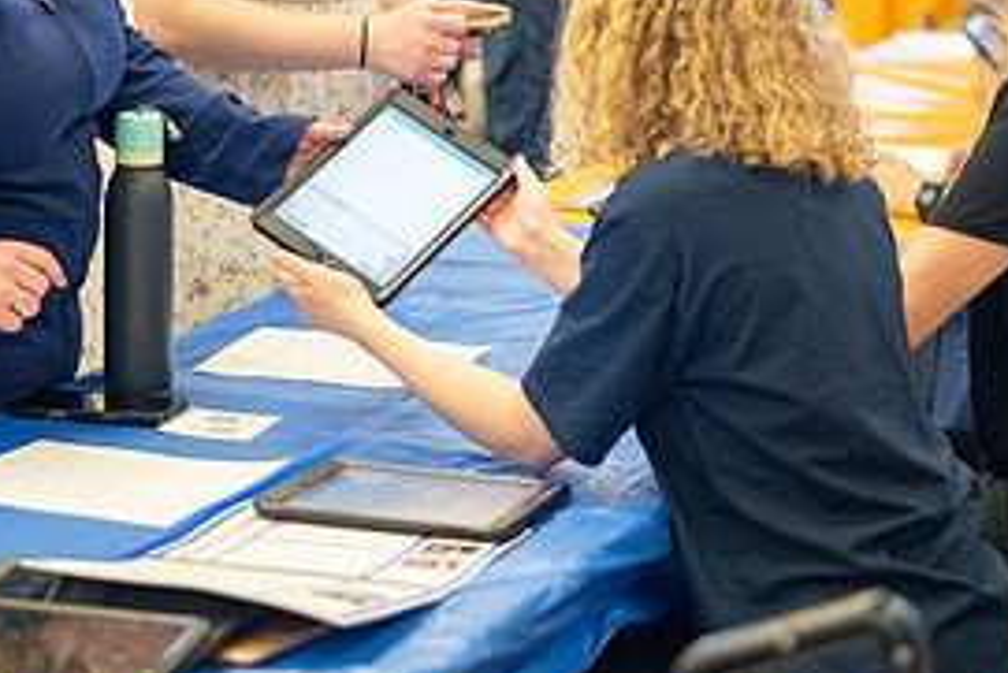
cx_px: 617
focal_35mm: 107
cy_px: 80
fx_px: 2997
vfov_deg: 12.7
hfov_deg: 19.1
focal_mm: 50
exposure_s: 1/500
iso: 4000
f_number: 1.8
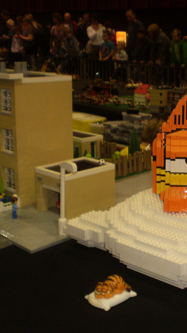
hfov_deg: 21.2
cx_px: 218
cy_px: 167
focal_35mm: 53
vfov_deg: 39.2
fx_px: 467
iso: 125
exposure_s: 1/30
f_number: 3.1
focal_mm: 6.3
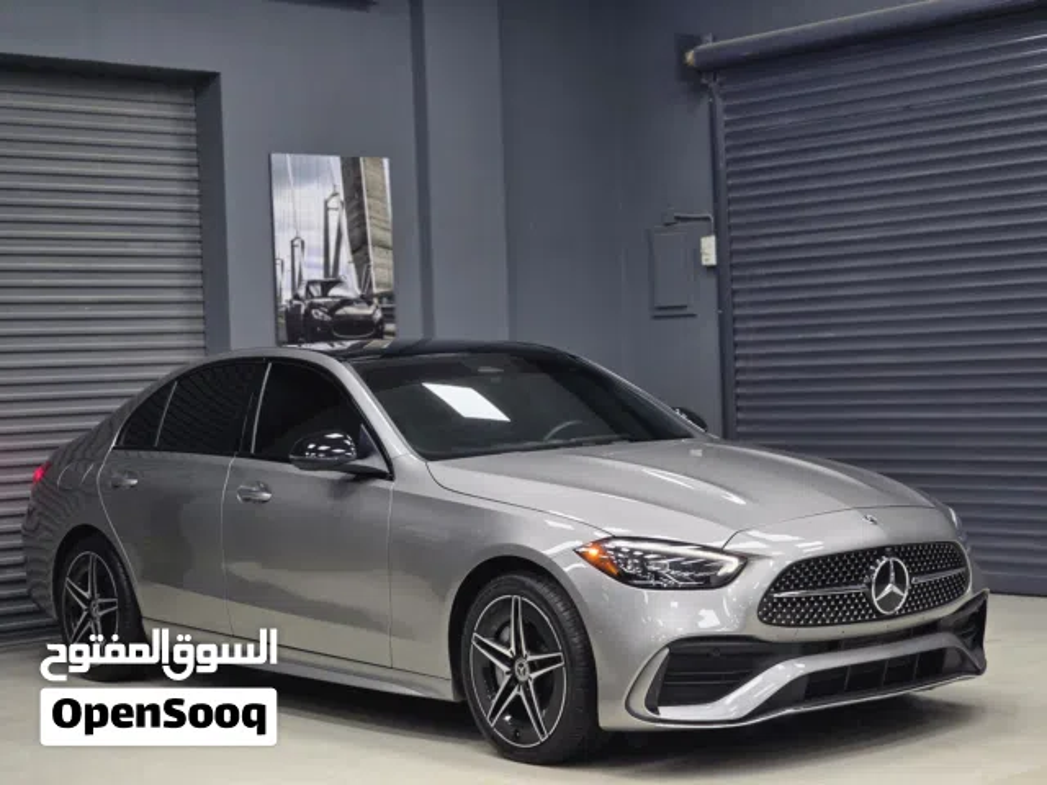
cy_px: 392
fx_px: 2087
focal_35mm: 69
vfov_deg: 21.3
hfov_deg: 28.2
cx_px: 524
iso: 100
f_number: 2.4
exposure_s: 1/50
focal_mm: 7.9
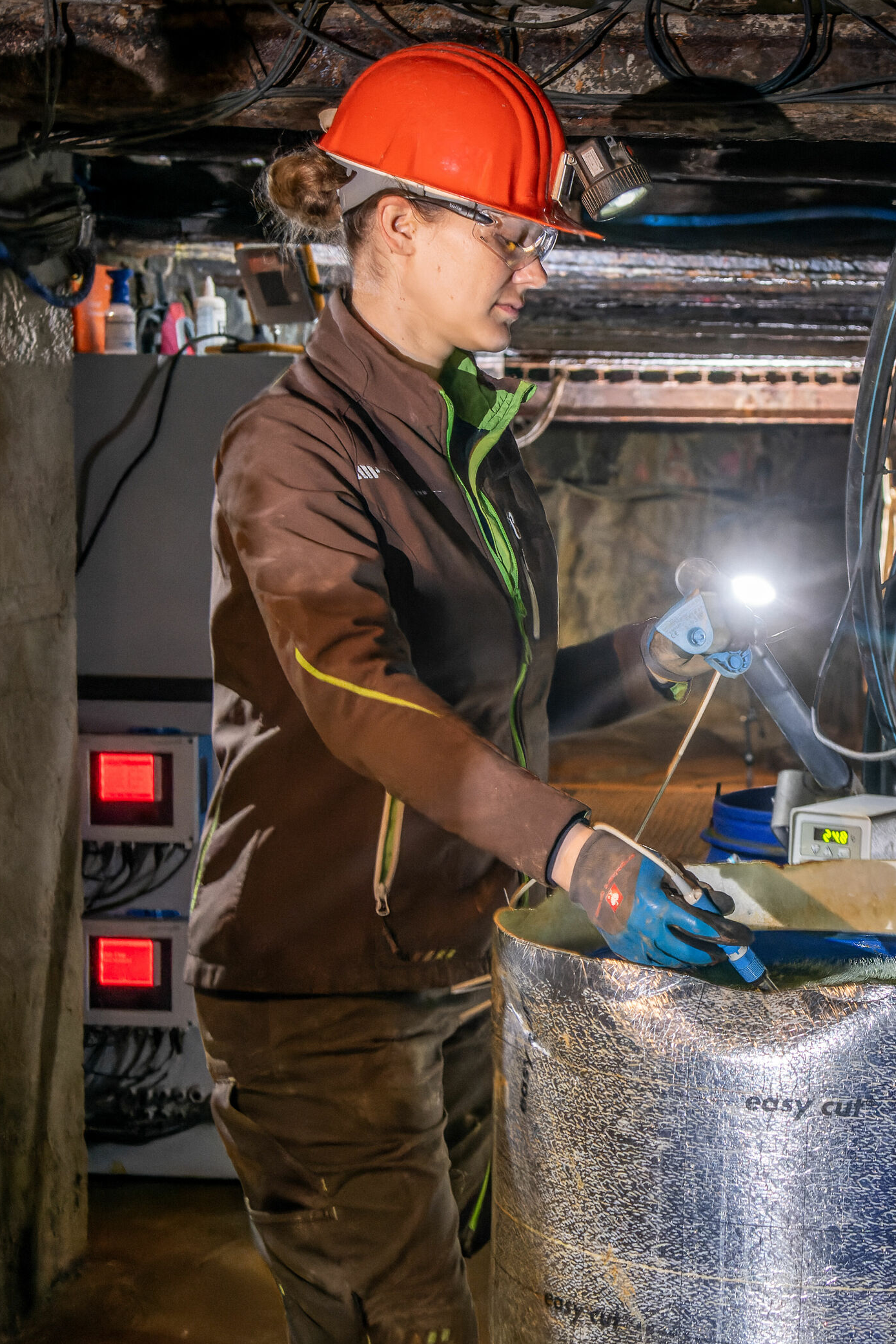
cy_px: 804
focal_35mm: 83
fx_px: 3098
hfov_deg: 16.3
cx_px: 716
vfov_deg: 24.4
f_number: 4.5
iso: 2000
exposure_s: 1/40
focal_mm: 40
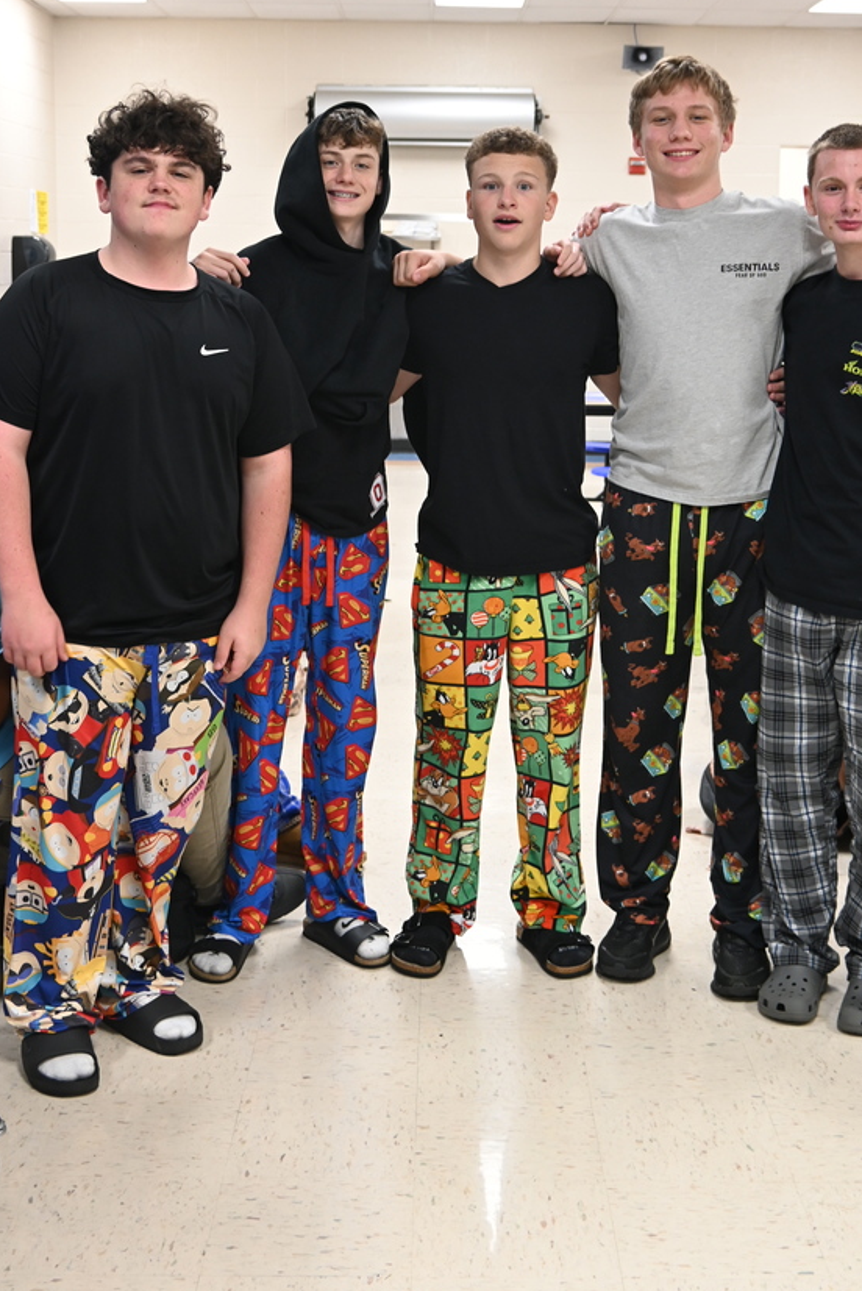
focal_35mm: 52
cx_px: 476
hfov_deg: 26.0
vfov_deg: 38.1
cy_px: 539
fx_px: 1866
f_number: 4
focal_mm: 28
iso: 800
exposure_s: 1/50
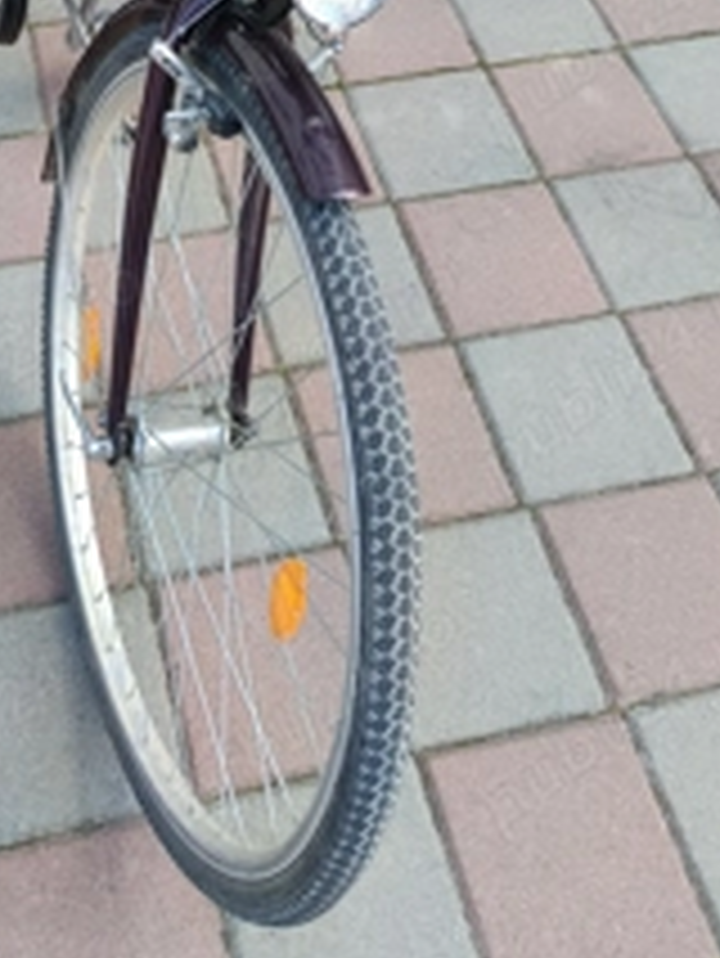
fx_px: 1247
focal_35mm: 45
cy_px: 103
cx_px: 153
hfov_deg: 31.5
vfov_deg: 39.2
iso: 98
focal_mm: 5.31
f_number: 1.7
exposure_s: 1/120
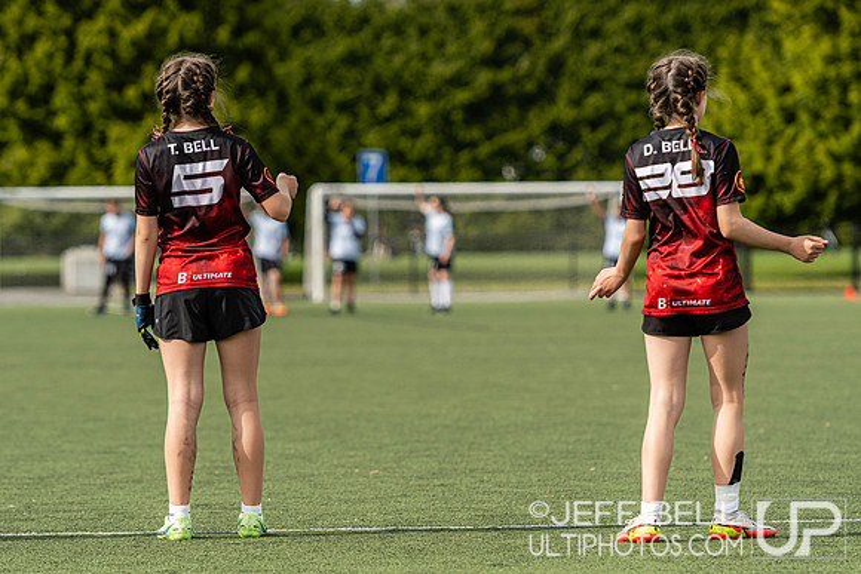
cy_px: 287
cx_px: 430
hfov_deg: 8.6
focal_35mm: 240
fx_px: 5741
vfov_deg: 5.7
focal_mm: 160
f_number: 3.5
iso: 200
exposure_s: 1/2500
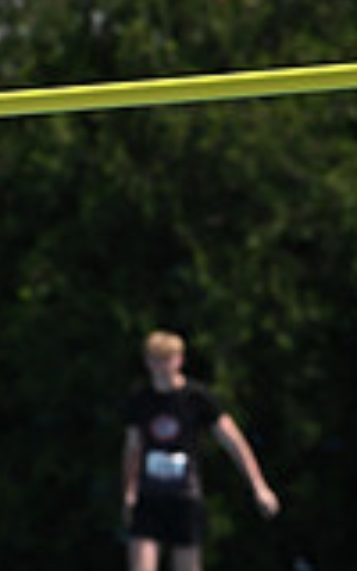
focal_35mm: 389
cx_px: -614
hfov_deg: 3.3
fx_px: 6056
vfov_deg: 5.4
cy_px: 384
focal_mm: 105
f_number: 4.5
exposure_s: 1/2500
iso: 200
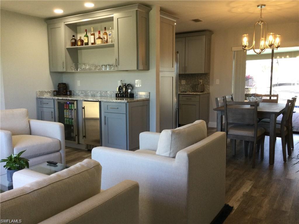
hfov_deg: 58.4
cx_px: 150
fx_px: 268
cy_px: 112
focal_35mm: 31
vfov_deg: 45.4
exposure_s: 1/30
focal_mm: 3.3
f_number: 2.4
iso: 50
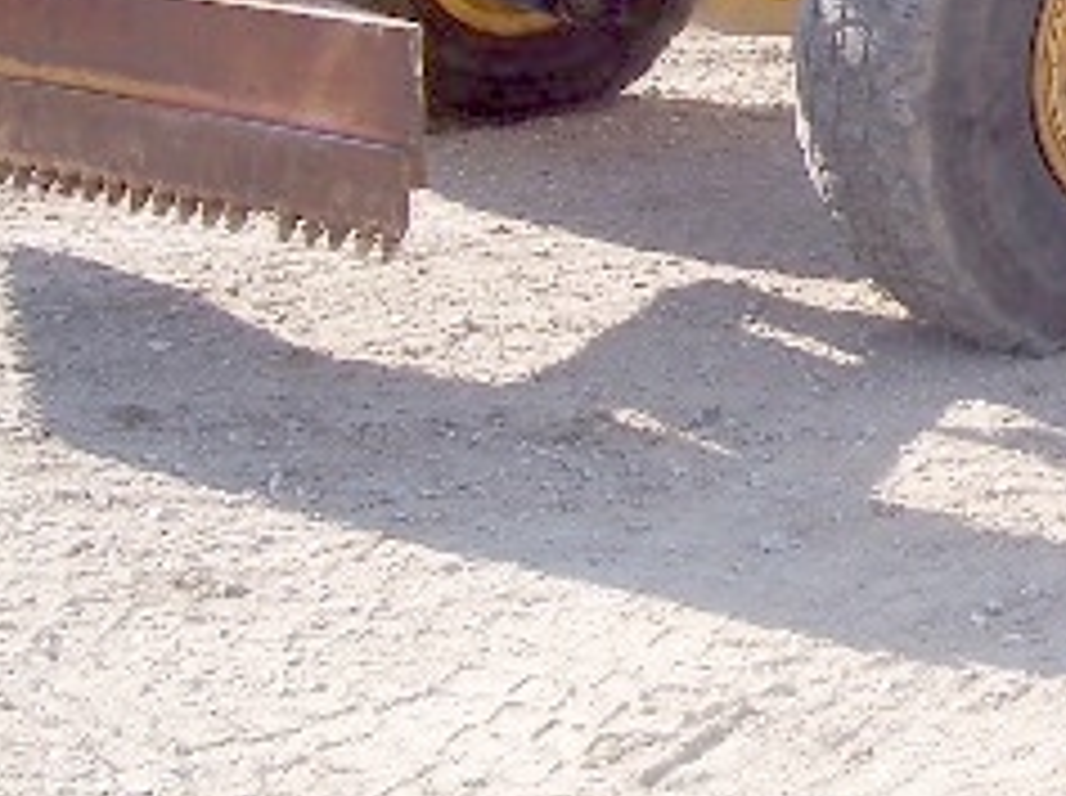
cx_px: 1268
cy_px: -108
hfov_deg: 20.1
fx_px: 2829
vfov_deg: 15.5
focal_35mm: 92
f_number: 5.6
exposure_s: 1/350
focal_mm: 5.6
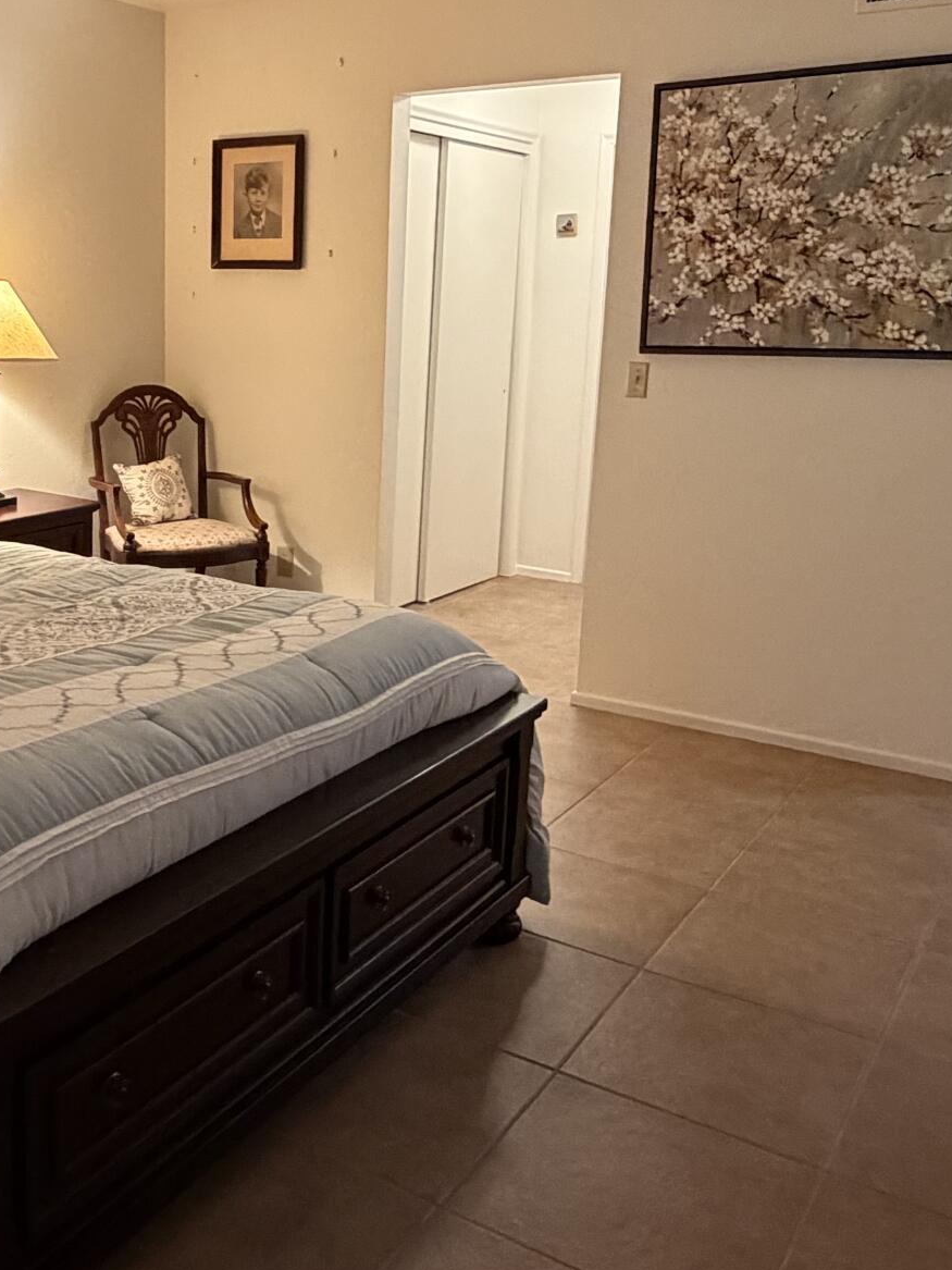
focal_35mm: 36
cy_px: 541
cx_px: 226
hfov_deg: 38.5
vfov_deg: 51.2
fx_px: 1320
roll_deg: -0.9
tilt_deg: -11.2
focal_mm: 2.22
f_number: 2.2
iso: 640
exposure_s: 1/60
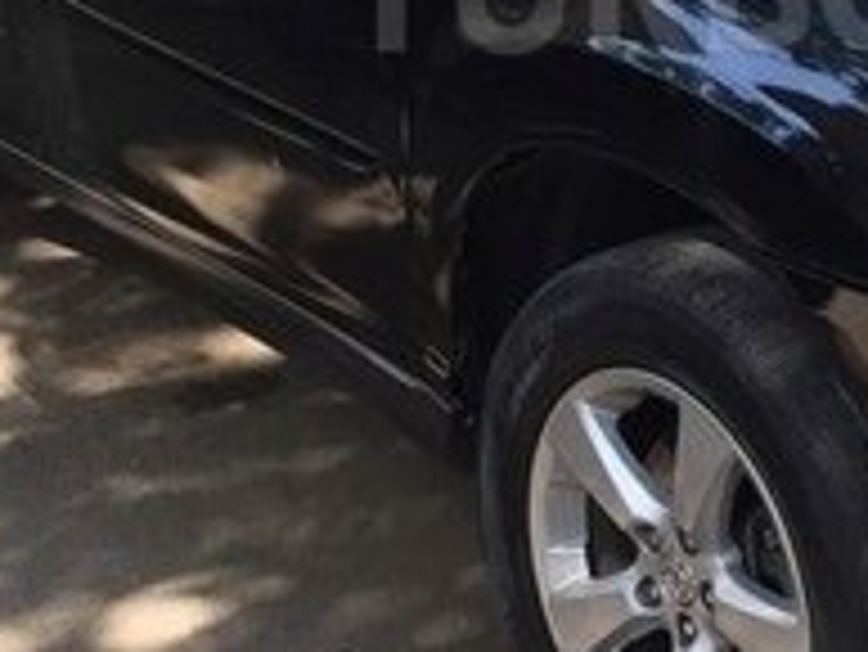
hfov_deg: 19.4
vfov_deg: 14.7
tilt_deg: -13.3
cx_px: 801
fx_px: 2484
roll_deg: -1.4
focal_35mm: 99
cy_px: -16
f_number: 2.2
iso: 32
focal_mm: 4.15
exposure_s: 1/133
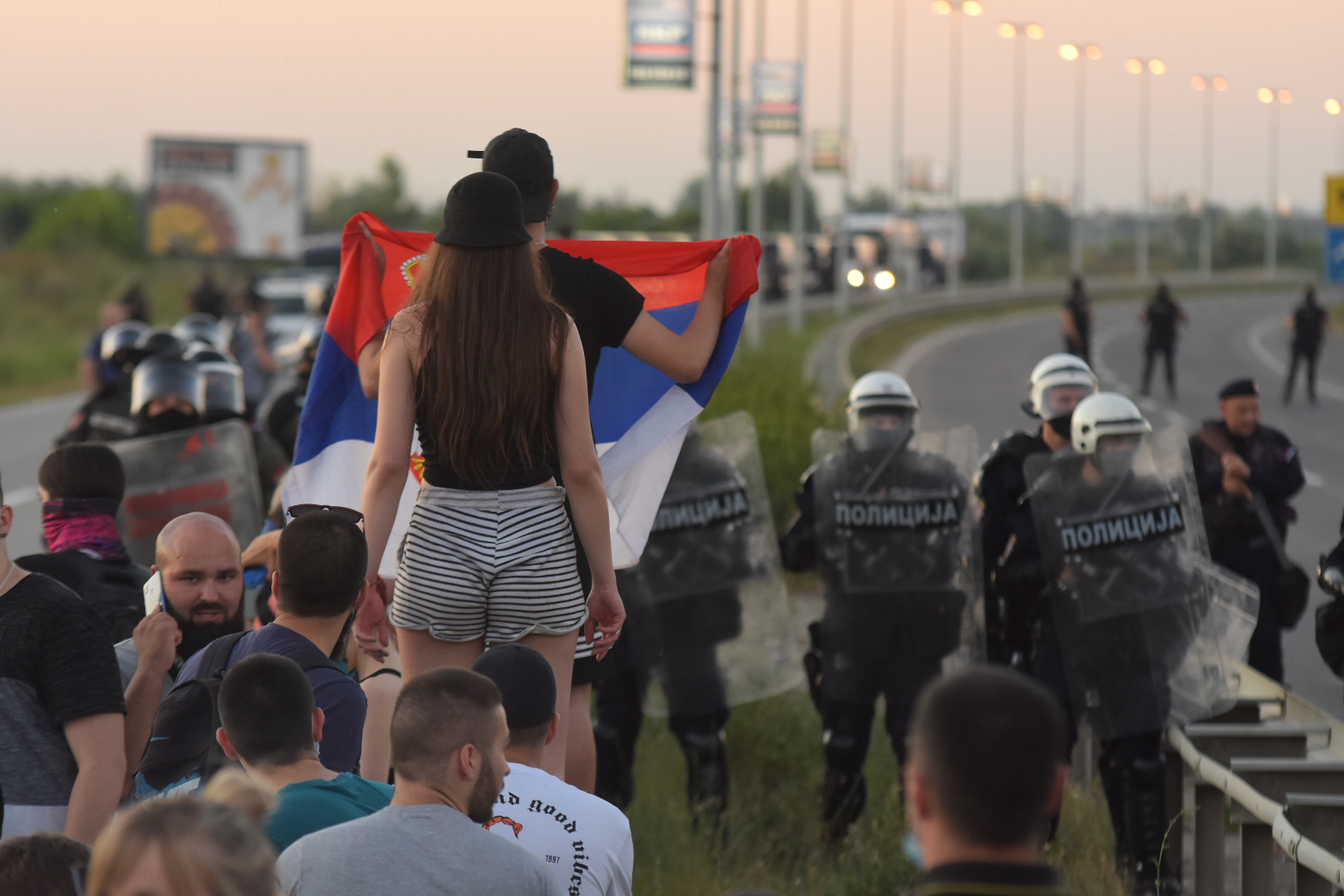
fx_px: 8119
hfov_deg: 9.5
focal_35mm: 218
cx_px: 672
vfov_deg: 6.3
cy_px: 448
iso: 800
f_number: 4
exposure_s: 1/200
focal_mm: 145
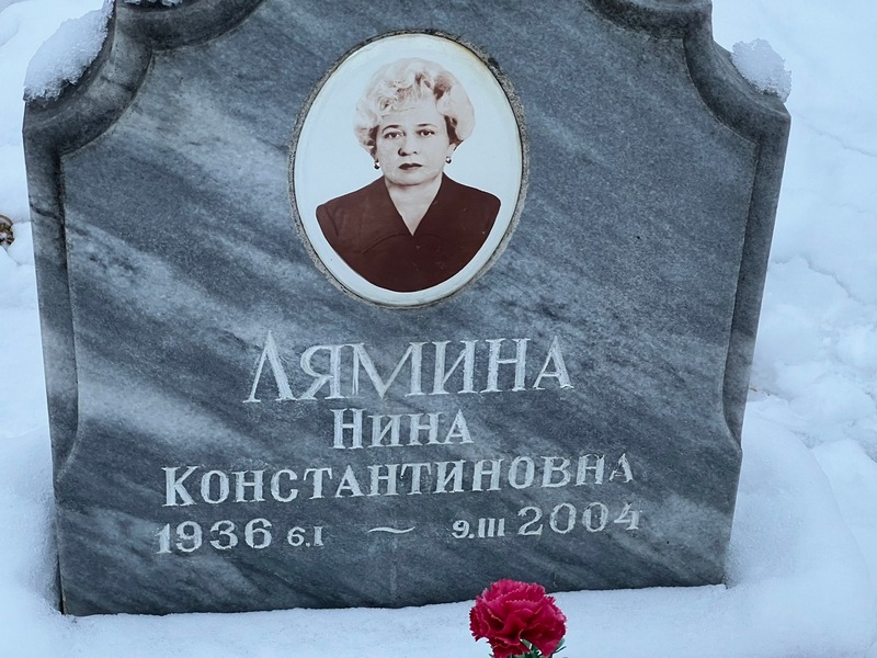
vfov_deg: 19.1
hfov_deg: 25.3
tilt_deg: -32.0
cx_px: 438
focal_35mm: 77
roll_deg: +0.8
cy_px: 329
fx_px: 1951
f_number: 2.8
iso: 200
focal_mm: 9
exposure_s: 1/85
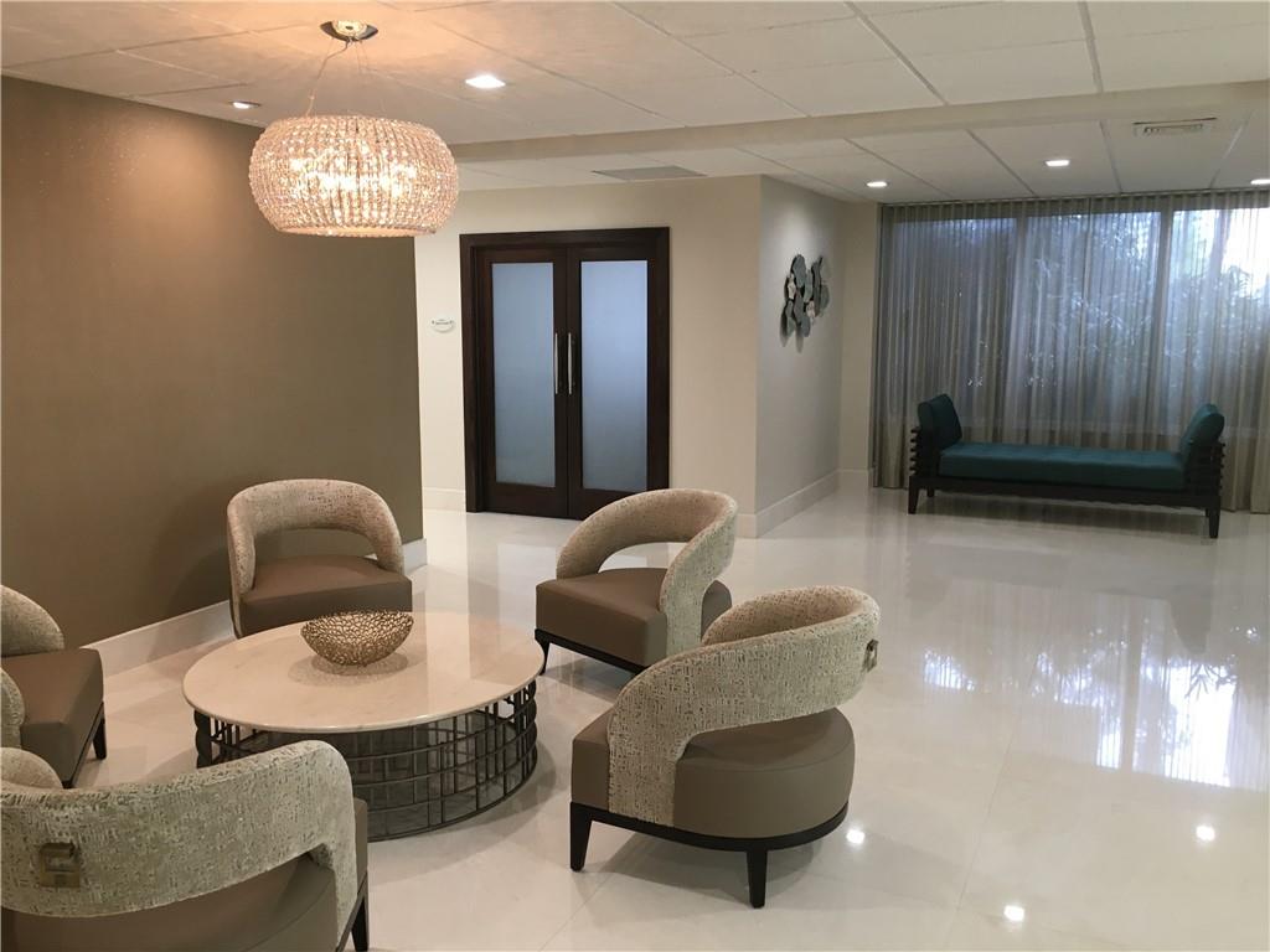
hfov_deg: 61.7
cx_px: 635
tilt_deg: -5.6
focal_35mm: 29
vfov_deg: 48.2
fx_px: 1064
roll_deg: -0.5
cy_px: 476
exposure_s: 1/30
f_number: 2.2
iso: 80
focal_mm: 4.15
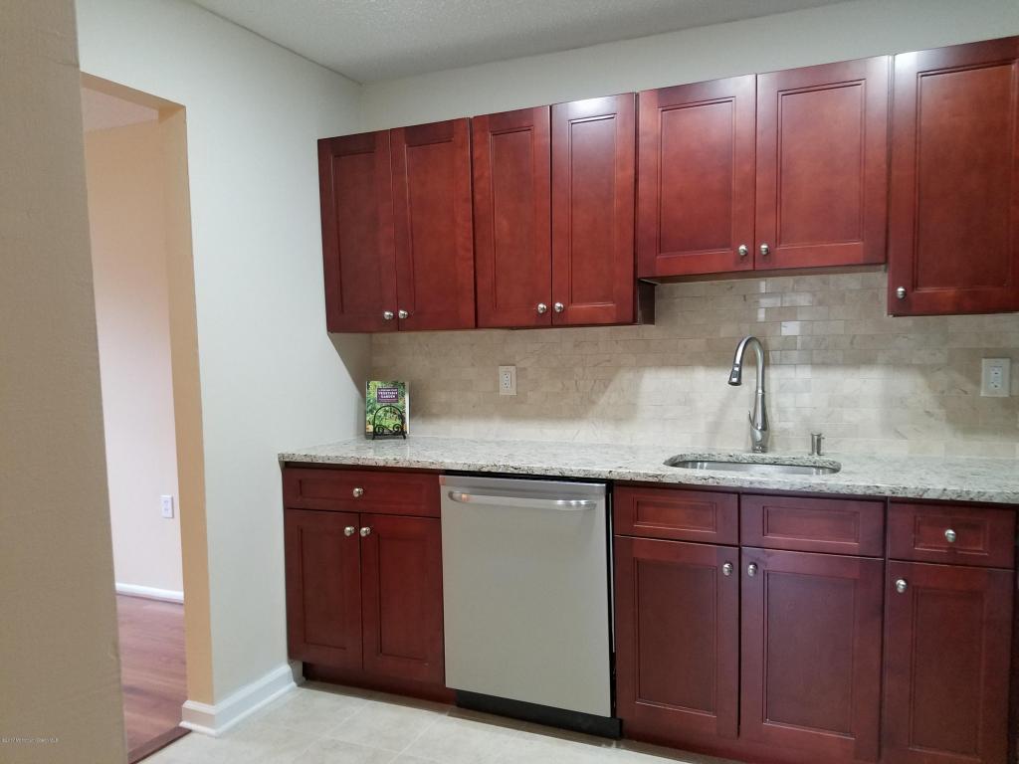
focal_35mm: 26
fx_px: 765
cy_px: 382
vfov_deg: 53.1
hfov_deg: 67.3
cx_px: 510
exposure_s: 1/24
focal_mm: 4.2
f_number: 1.7
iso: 160
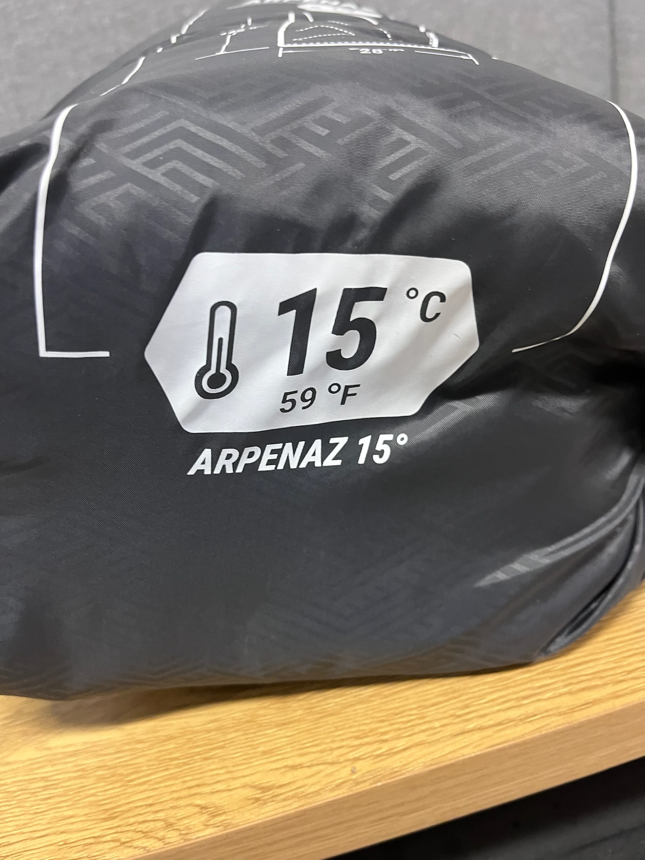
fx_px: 646
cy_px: 430
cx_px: 322
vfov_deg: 67.3
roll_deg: +17.1
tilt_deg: -29.0
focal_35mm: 26
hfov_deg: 53.1
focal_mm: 5.1
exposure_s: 1/50
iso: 250
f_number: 1.6
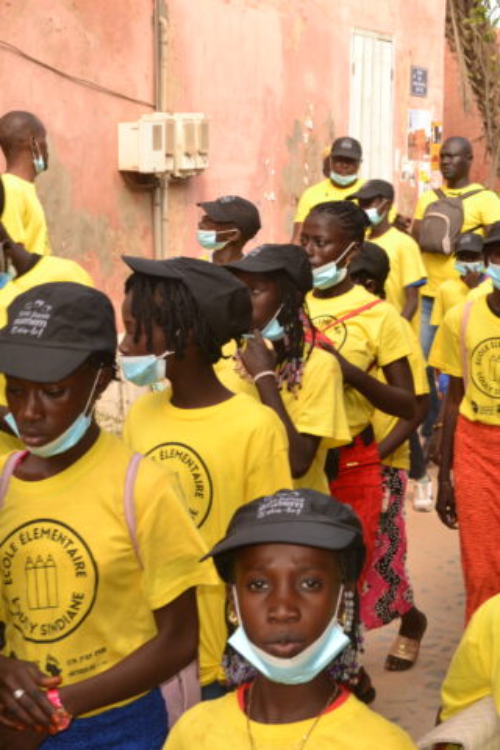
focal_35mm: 46
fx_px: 969
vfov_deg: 42.3
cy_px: 375
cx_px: 250
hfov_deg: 28.9
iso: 140
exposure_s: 1/60
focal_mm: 31
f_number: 9
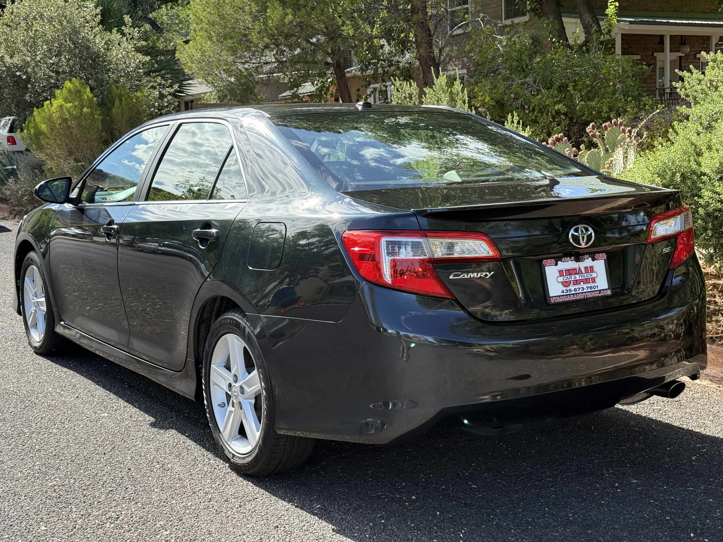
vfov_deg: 30.3
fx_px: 1003
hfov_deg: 39.7
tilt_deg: -6.8
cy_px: 271
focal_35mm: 48
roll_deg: +3.2
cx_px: 362
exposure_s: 1/1575
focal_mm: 6.76
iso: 100
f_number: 1.78
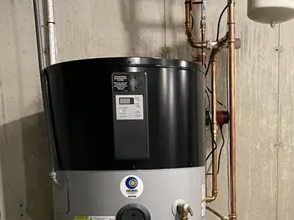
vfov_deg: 24.0
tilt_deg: -8.6
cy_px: 227
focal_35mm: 58
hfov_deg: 33.2
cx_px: 165
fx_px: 492
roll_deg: +1.6
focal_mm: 5.1
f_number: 1.6
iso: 500
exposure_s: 1/40
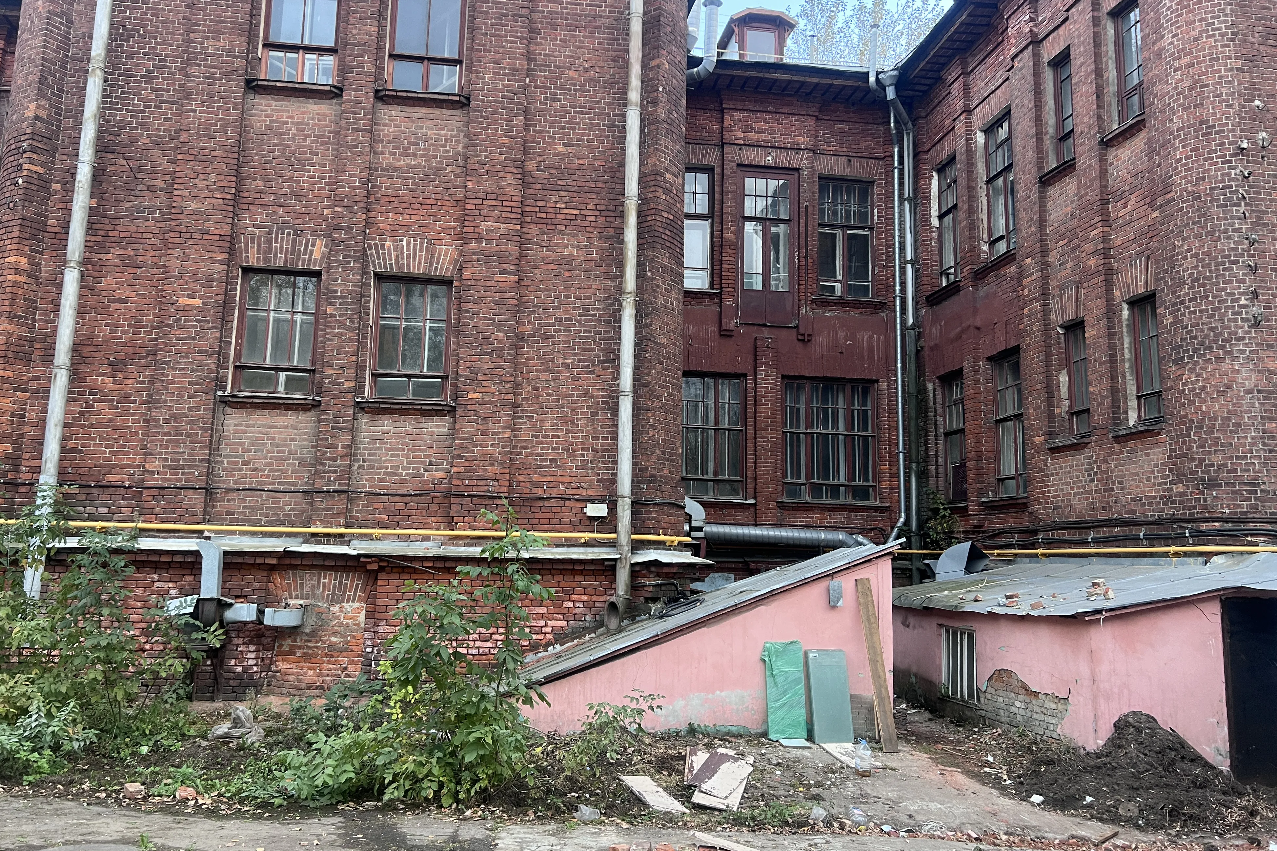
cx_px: 622
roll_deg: -1.5
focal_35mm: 28
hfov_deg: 65.5
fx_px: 993
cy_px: 391
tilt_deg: +10.1
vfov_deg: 46.4
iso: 125
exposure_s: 1/98
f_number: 1.5
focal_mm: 5.7
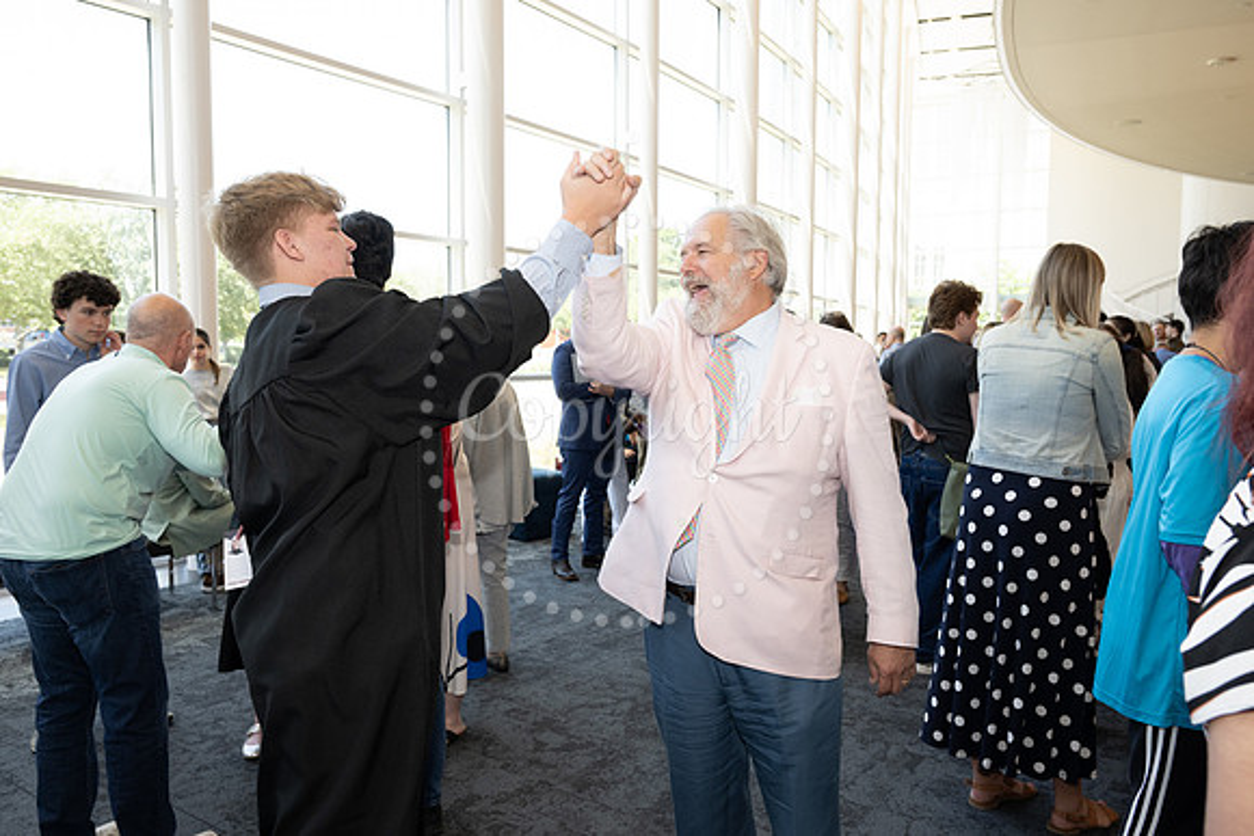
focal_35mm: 28
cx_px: 627
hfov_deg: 65.5
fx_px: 976
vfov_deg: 46.4
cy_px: 418
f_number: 5.6
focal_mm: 28
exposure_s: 1/200
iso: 800
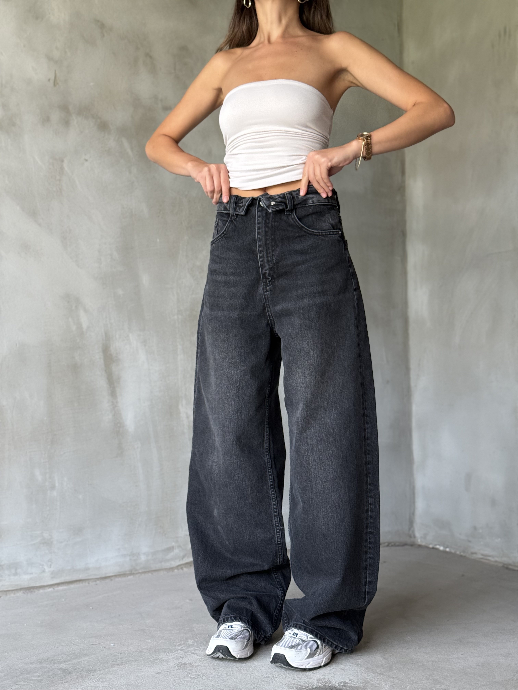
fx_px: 958
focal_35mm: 48
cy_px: 345
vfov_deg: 39.7
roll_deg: -0.5
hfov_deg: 30.3
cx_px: 259
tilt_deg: +0.7
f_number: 1.78
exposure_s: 1/60
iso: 200
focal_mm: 6.76
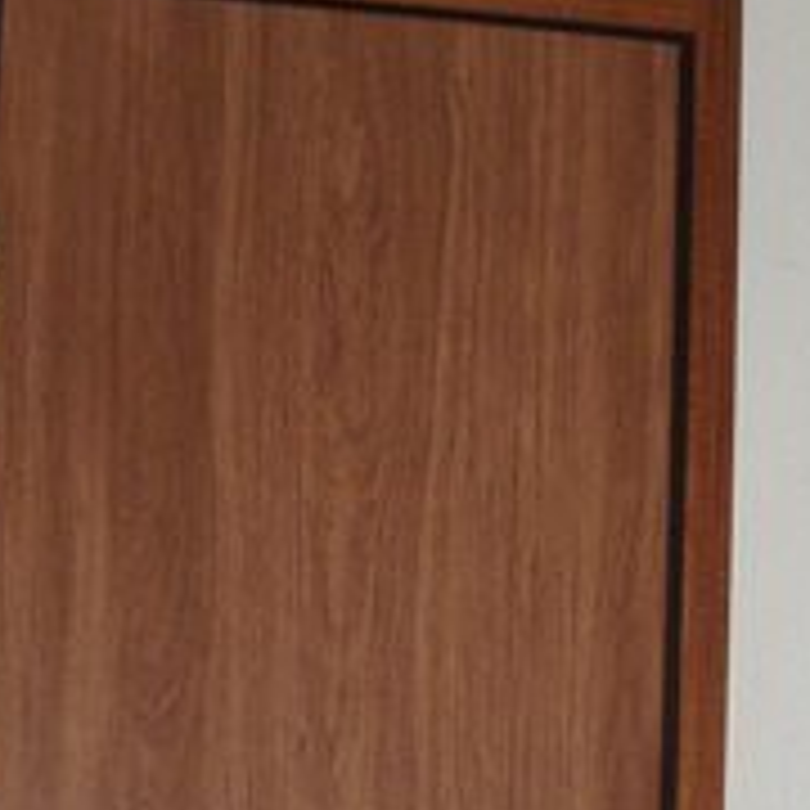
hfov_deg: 15.4
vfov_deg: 14.8
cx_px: 220
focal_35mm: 113
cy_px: 1004
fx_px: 2992
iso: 200
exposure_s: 1/60
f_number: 2.9
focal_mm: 6.3
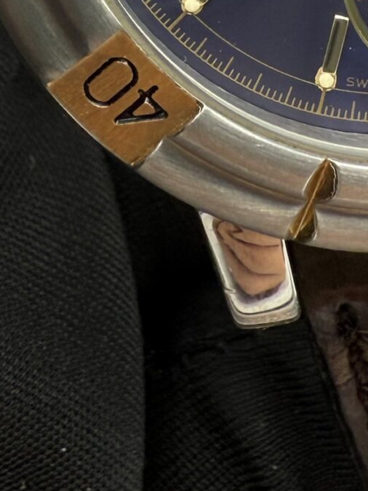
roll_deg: -2.7
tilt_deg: -40.8
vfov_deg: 19.1
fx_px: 1304
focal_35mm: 92
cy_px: -207
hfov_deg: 16.0
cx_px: 268
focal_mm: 2.22
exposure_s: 1/99
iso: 80
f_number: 2.2
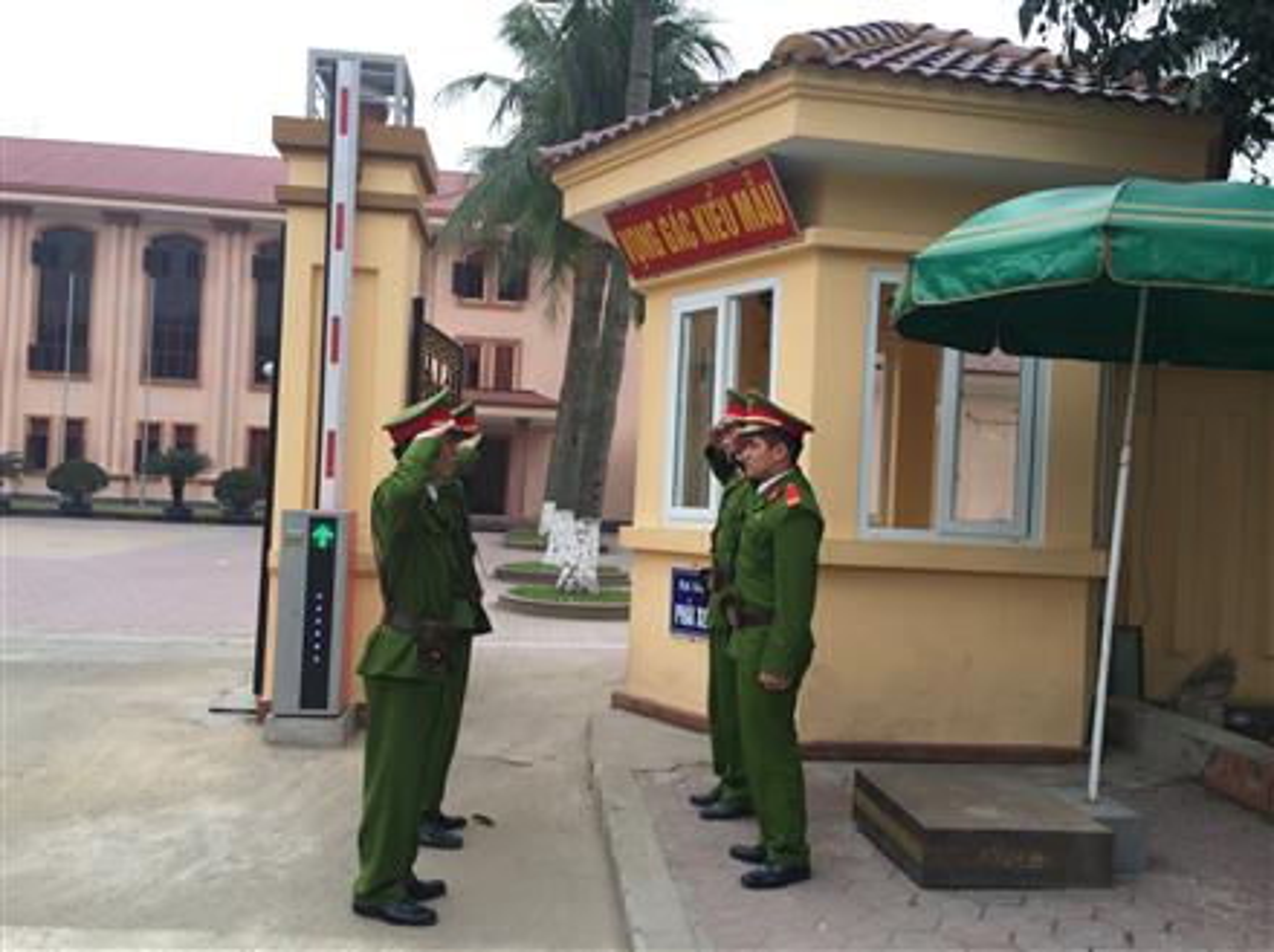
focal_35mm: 30
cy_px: 476
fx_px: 1103
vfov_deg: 46.7
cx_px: 637
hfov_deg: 60.0
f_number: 2.2
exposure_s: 1/672
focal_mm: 4.12
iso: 32
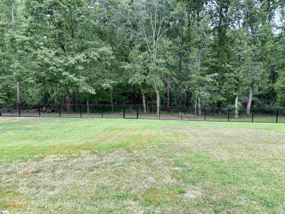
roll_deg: +0.7
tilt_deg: -9.0
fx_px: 198
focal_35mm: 24
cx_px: 142
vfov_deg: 56.8
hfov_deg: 71.6
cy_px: 107
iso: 80
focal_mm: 6.76
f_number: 1.78
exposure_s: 1/473
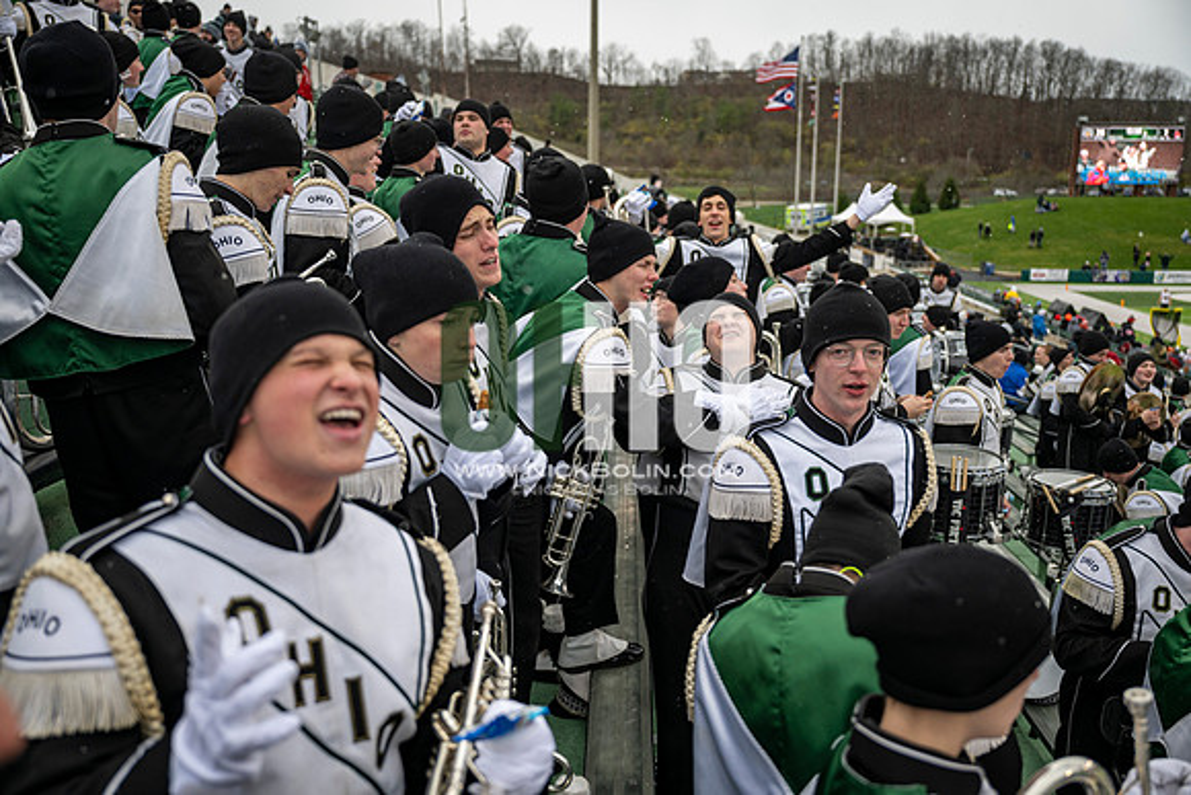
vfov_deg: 41.1
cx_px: 596
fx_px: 1059
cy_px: 398
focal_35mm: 32
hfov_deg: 58.7
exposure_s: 1/500
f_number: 2.8
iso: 160
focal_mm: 32
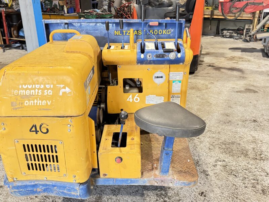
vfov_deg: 56.8
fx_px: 187
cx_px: 134
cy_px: 101
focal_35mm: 24
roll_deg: -0.5
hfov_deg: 71.6
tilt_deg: -23.5
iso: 800
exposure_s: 1/50
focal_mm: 6.76
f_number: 1.78
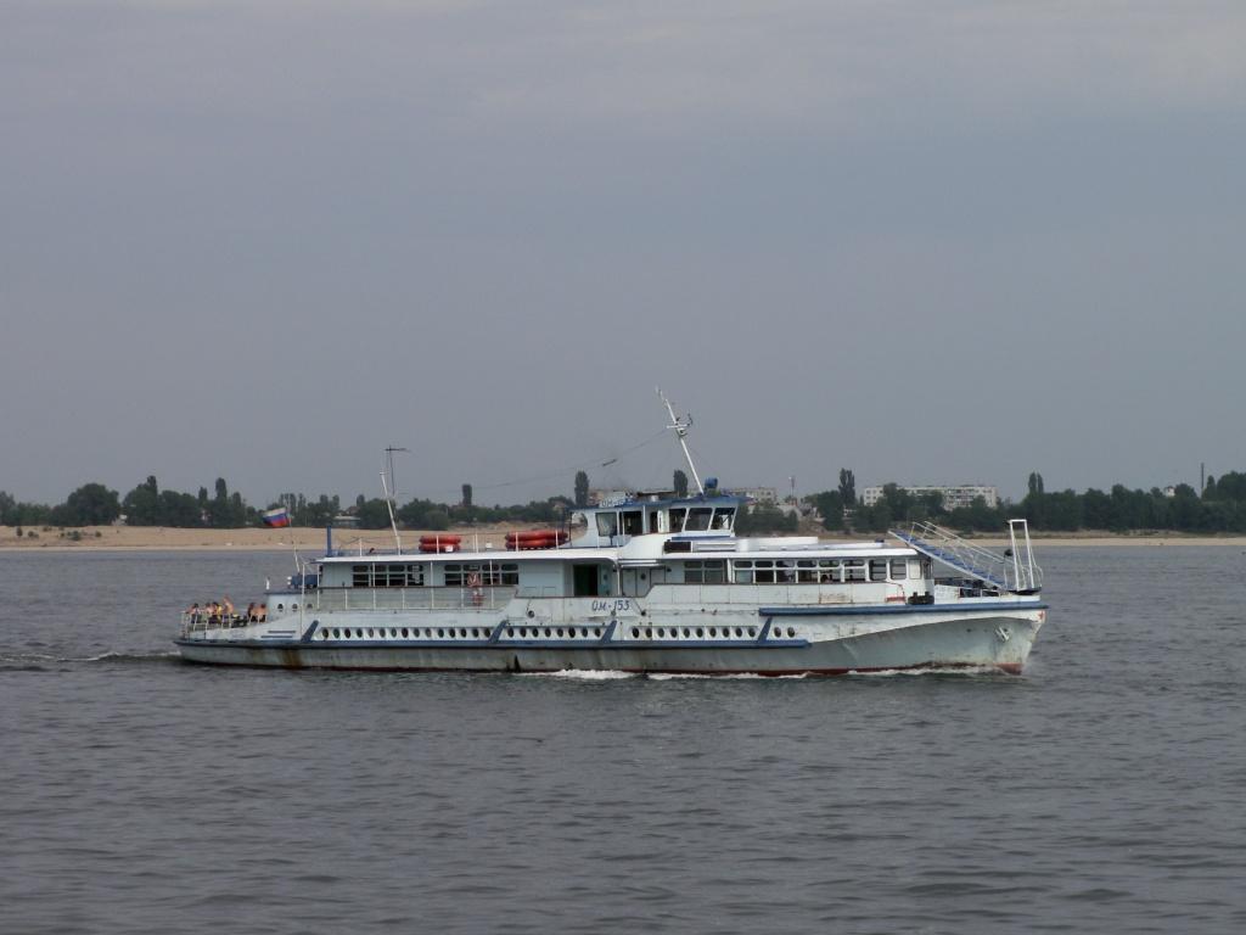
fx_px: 4607
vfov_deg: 11.6
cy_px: 468
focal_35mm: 128
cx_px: 623
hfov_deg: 15.4
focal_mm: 20.89
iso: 50
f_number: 5.6
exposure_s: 1/640
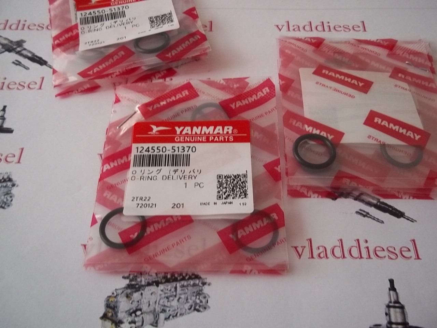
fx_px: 454
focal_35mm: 36
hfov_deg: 51.4
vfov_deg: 39.7
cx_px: 218
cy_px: 164
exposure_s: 1/60
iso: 160
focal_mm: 6.5
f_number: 3.1
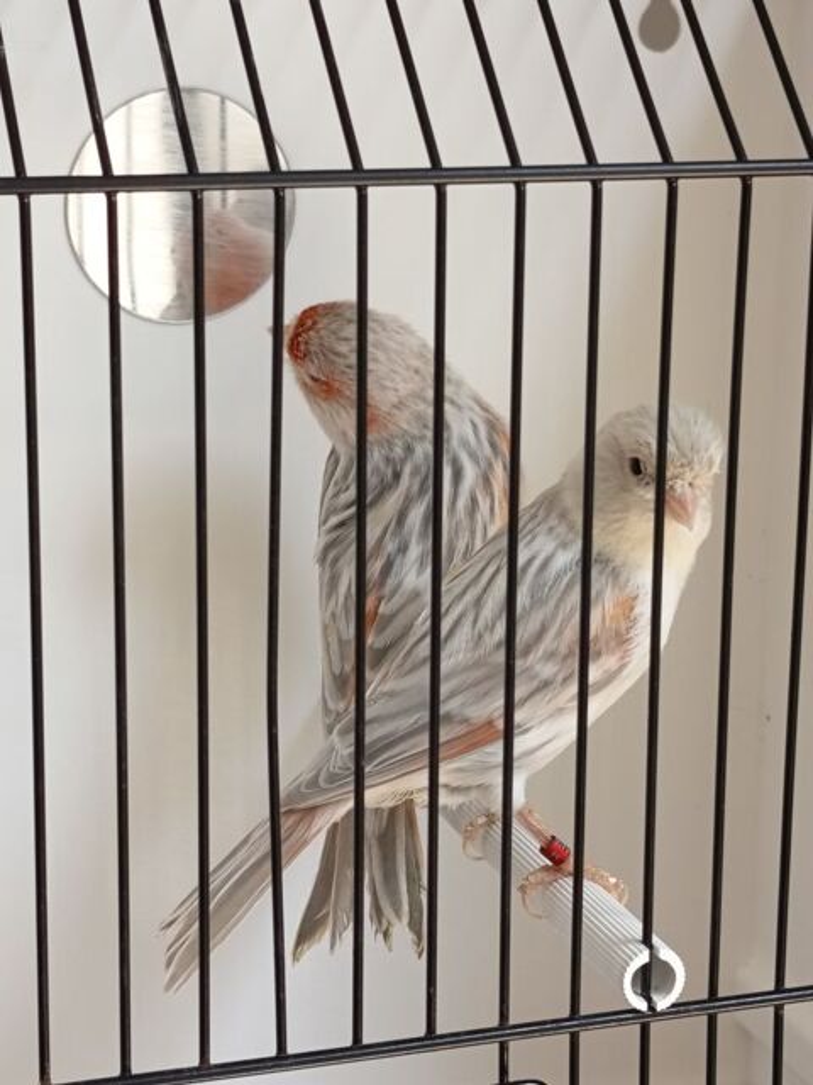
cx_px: 406
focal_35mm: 83
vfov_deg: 23.6
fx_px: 2599
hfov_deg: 17.8
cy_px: 542
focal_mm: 5.27
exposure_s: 1/100
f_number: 1.7
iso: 252
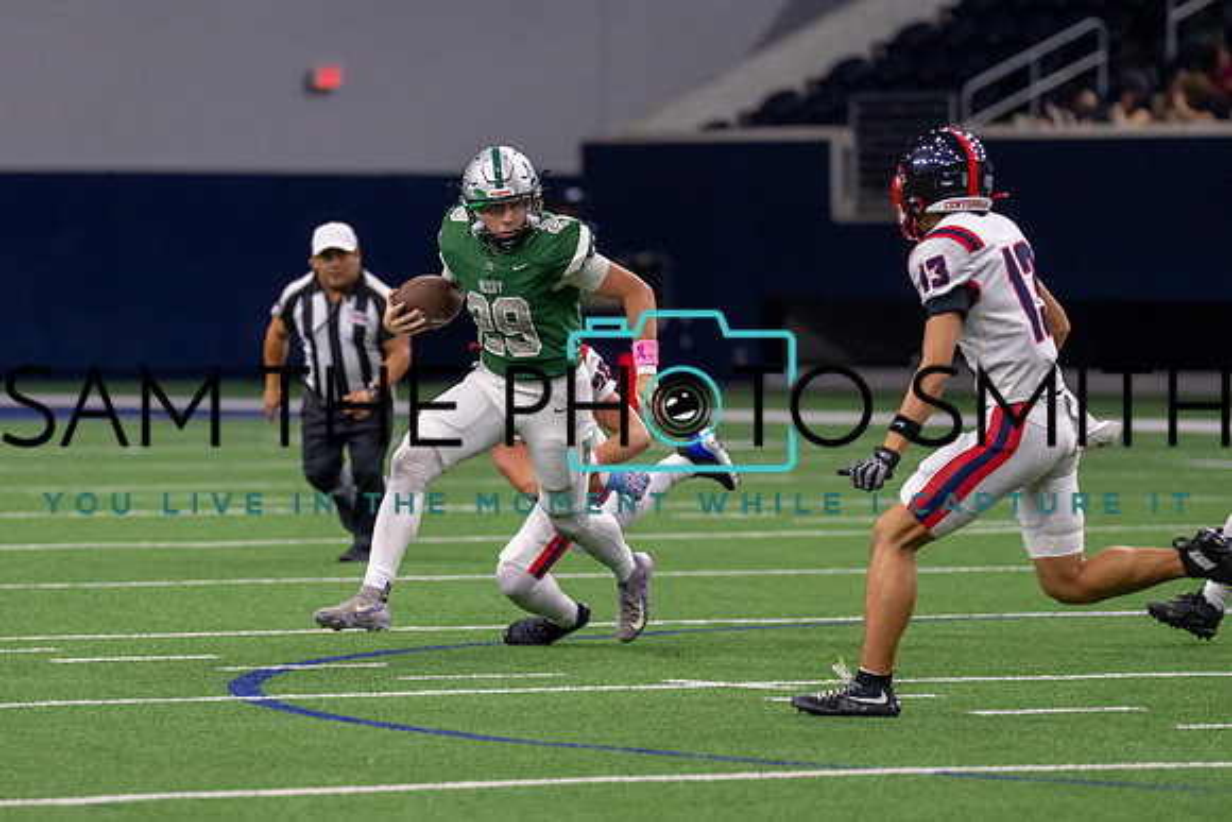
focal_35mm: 345
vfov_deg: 4.0
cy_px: 378
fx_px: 11810
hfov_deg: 6.0
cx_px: 543
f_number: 2.8
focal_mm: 200
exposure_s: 1/1000
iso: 2000
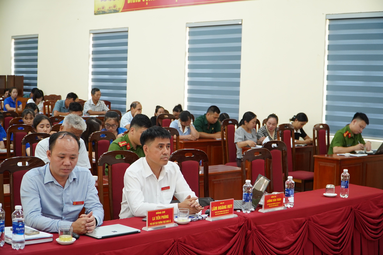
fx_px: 574
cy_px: 128
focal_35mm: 54
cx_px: 192
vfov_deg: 25.1
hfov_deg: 36.9
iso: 1250
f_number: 4.5
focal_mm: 36
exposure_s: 1/80
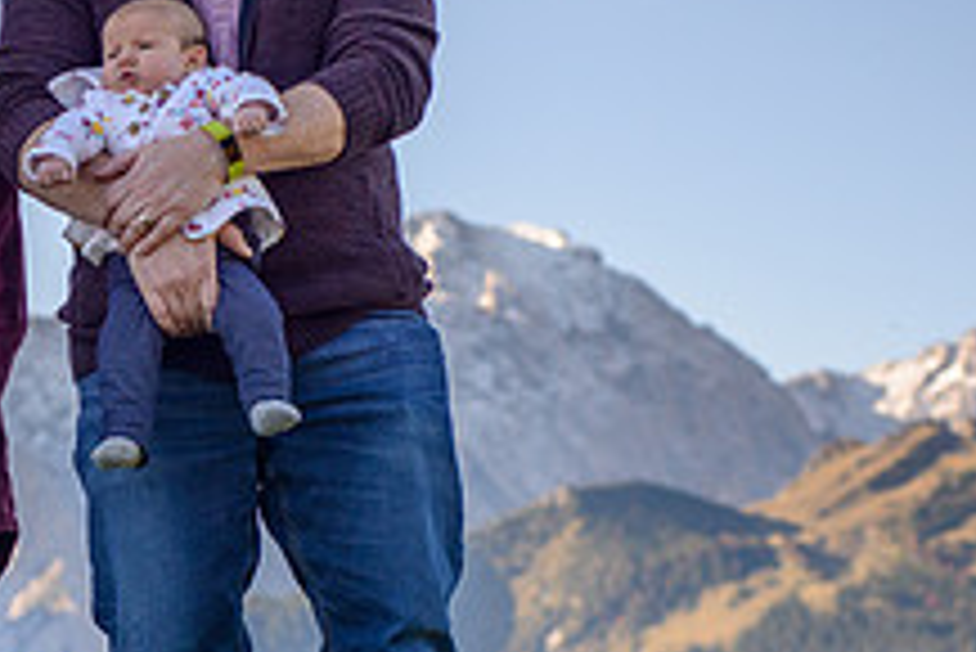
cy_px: 335
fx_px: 5805
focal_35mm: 214
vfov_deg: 6.4
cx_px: -9
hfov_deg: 9.5
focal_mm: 80
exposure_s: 1/1250
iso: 200
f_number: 5.6
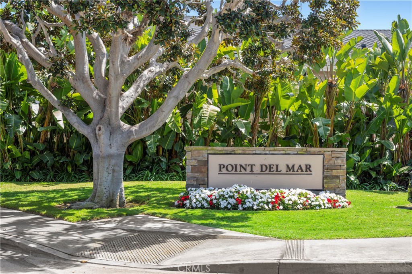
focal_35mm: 53
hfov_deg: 37.5
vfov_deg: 25.5
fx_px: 606
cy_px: 137
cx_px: 206
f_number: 8
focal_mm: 53
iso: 100
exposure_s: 1/25
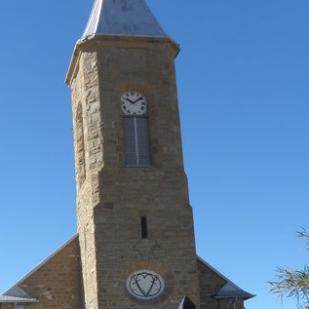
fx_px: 586
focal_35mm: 58
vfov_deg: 27.5
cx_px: 61
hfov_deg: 28.9
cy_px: 324
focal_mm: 4.6
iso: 64
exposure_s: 1/250
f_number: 5.6
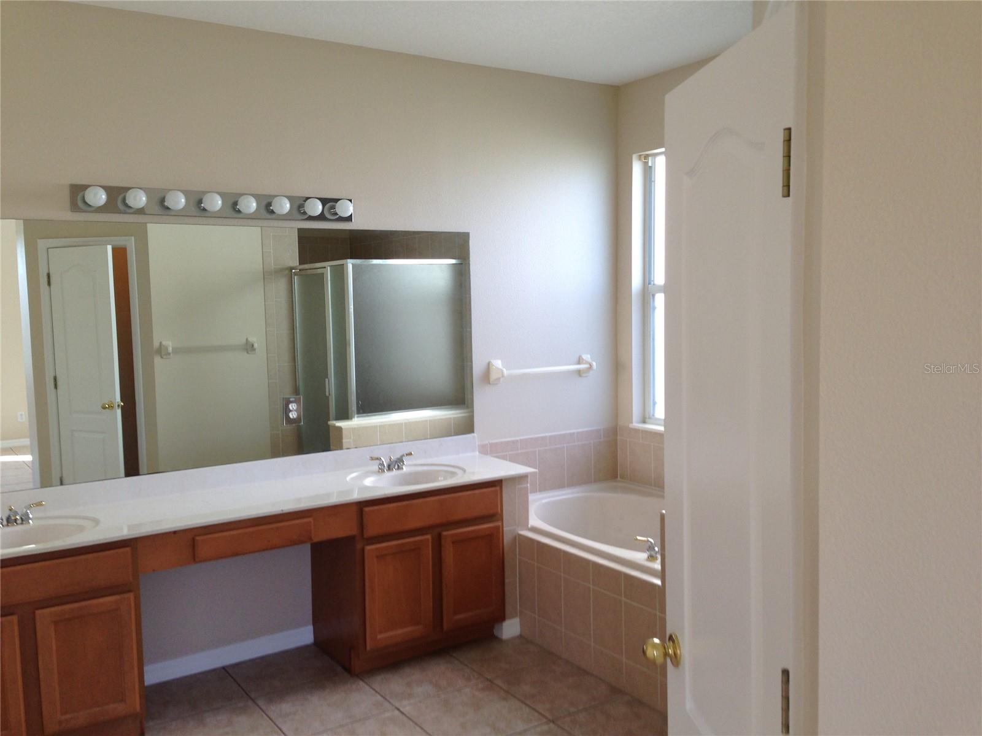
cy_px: 368
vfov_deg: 42.9
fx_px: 936
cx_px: 491
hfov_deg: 55.4
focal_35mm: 33
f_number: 2.4
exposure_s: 1/60
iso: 50
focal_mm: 4.13
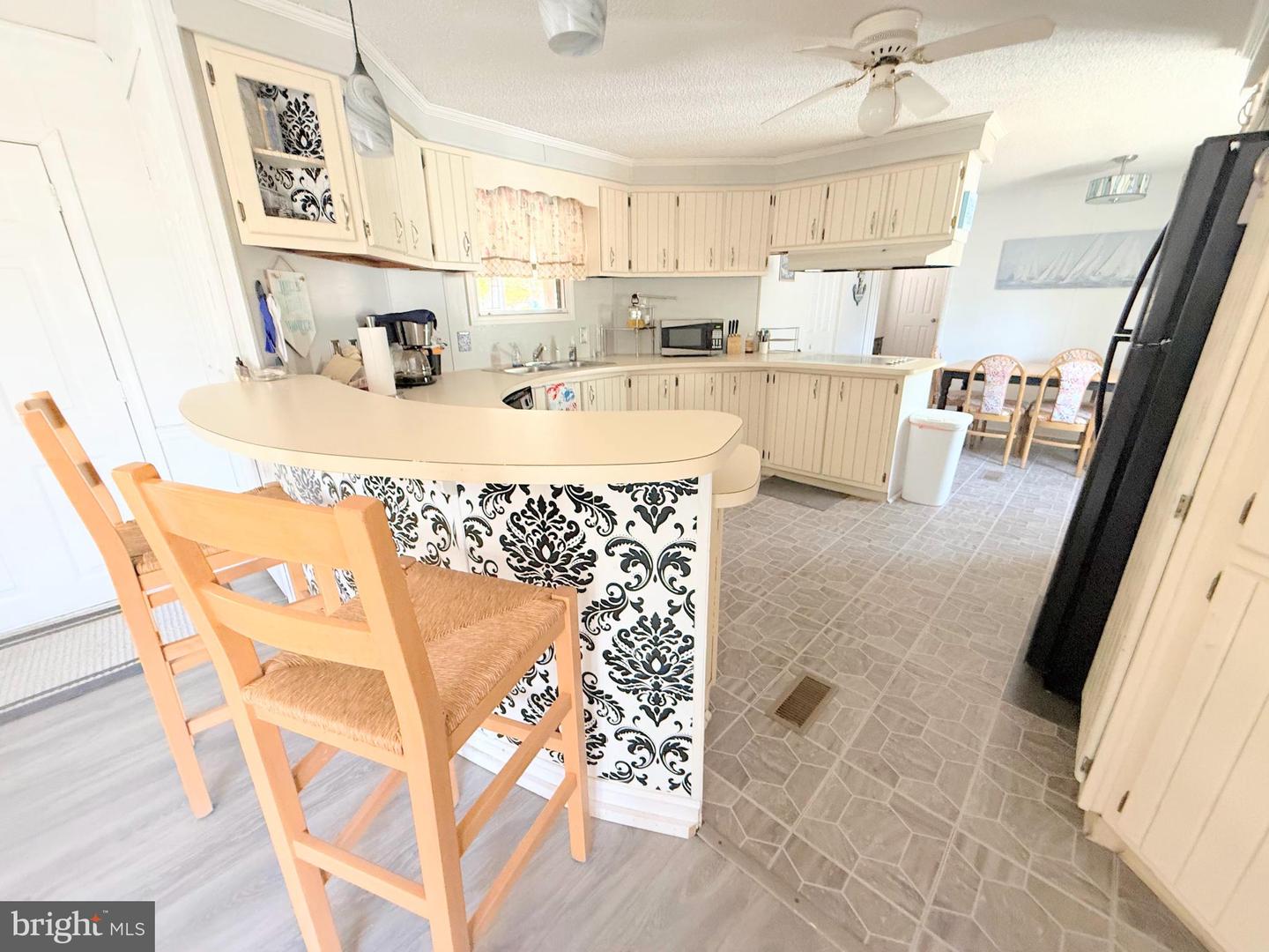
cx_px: 634
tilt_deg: -18.9
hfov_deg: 102.1
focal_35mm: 14
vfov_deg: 85.7
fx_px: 513
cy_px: 476
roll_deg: +1.4
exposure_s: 1/60
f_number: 2.2
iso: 500
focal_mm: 2.22
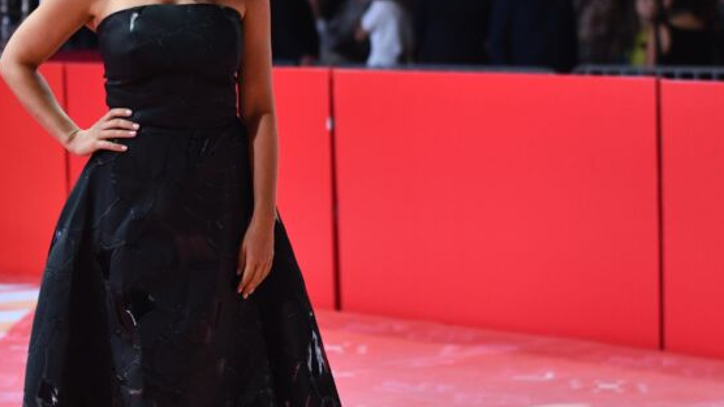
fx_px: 3475
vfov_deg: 6.7
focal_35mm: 181
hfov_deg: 11.9
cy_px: 137
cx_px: 475
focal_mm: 80
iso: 1000
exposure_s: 1/640
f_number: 2.8
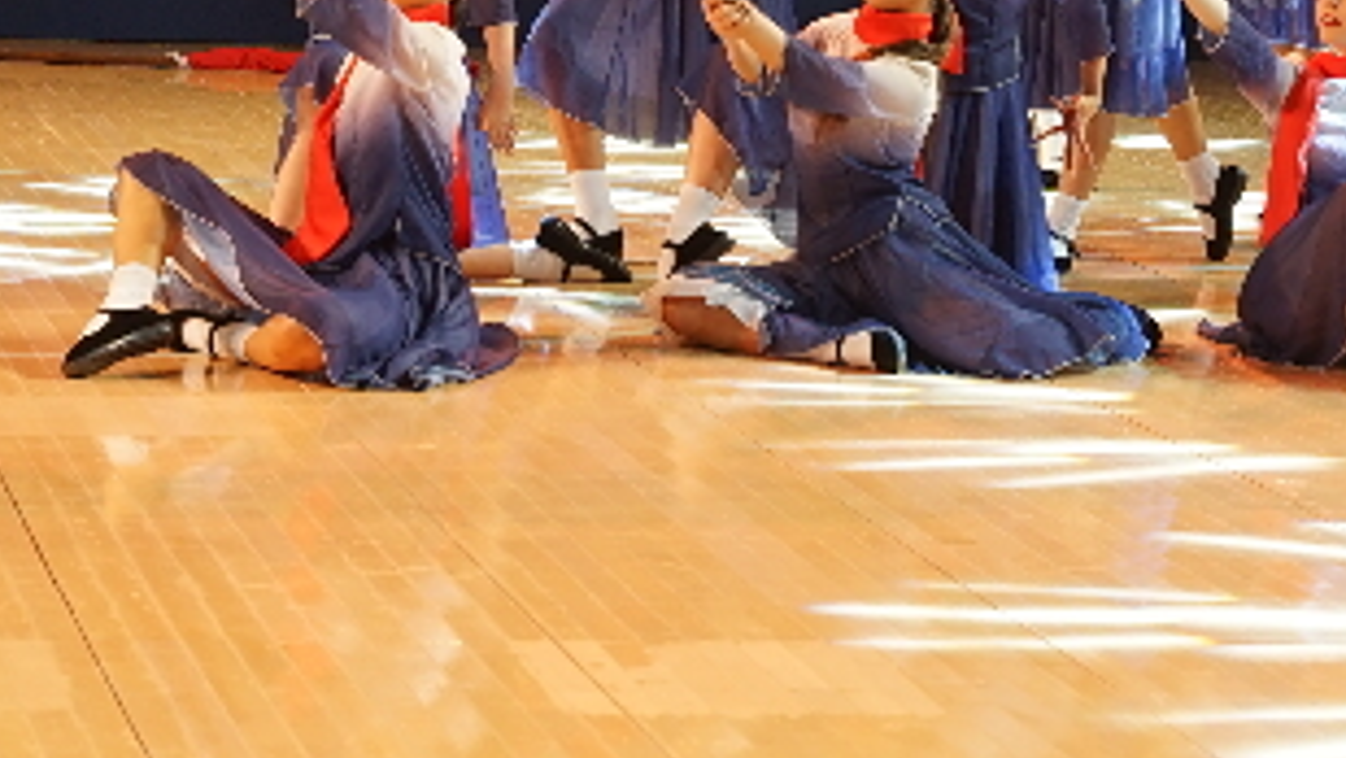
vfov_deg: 7.4
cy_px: -675
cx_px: 573
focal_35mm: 158
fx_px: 5630
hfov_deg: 13.6
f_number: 4
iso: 400
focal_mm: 46.5
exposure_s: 1/60
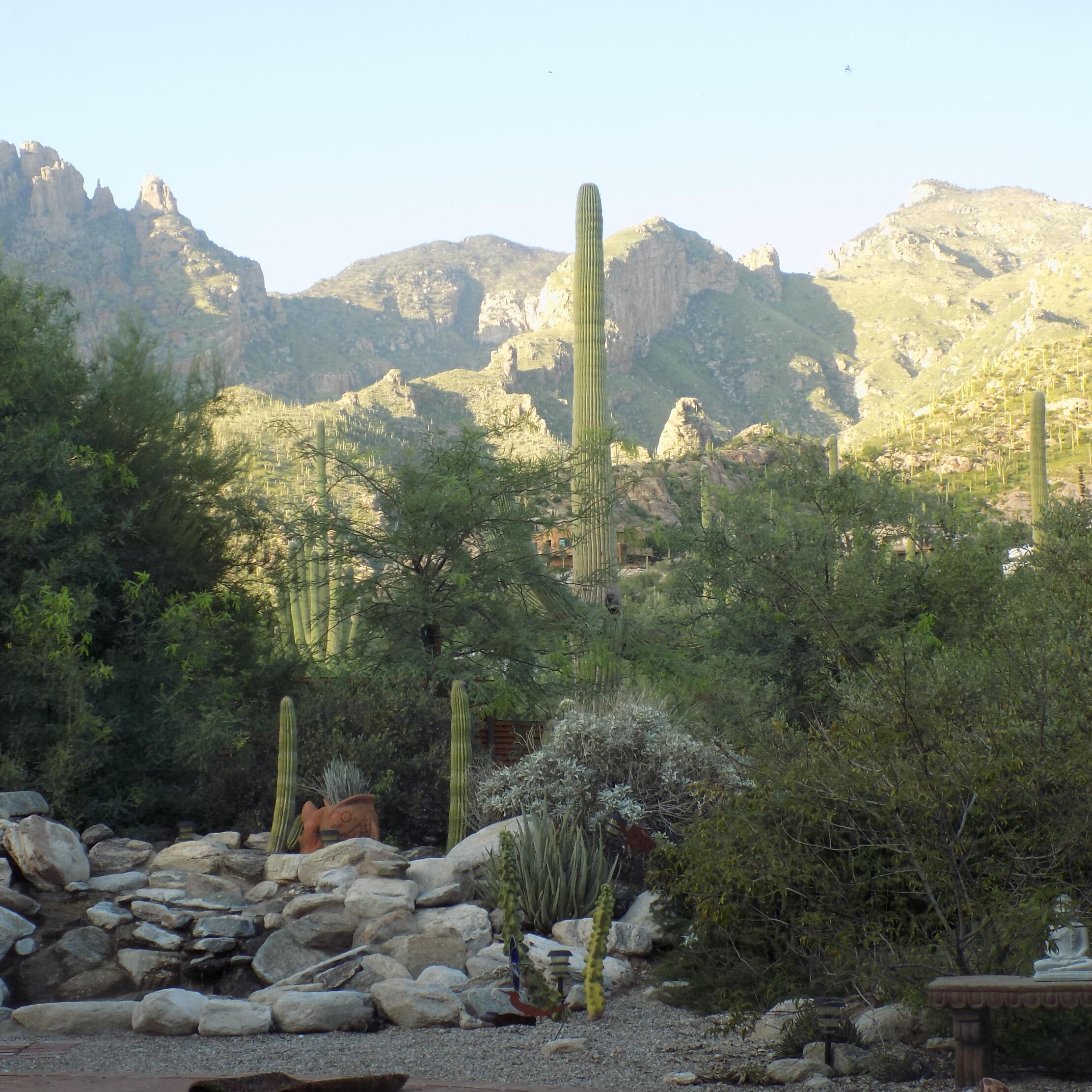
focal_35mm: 62
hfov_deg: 27.7
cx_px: 446
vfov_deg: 27.7
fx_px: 2213
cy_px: 552
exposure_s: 1/100
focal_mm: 9.3
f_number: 3.9
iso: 80
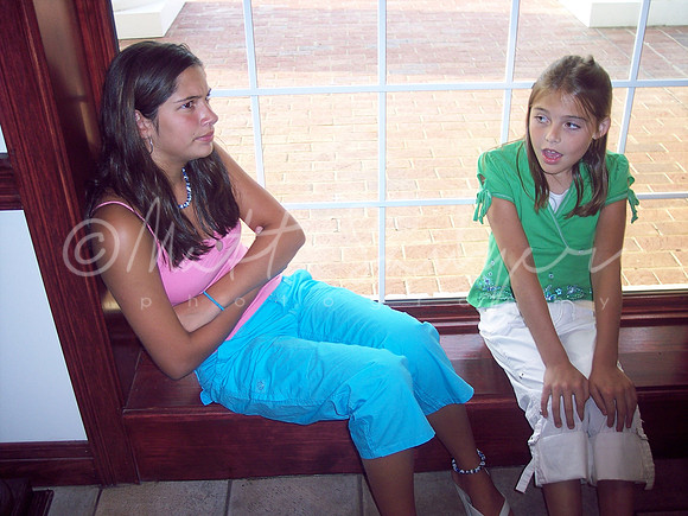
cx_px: 344
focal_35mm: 39
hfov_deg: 47.9
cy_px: 258
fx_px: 775
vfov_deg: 36.8
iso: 100
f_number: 2.8
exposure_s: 1/60
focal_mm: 8
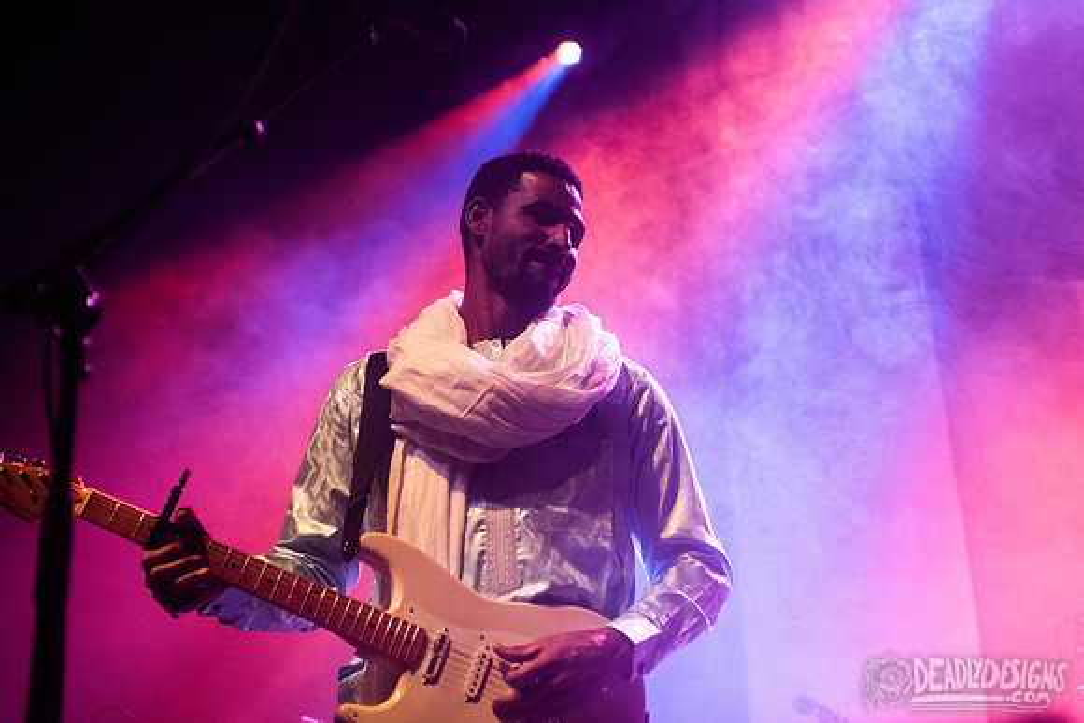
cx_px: 542
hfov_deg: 28.8
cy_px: 362
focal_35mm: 70
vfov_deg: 19.5
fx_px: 2108
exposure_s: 1/250
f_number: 3.2
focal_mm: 70
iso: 2500
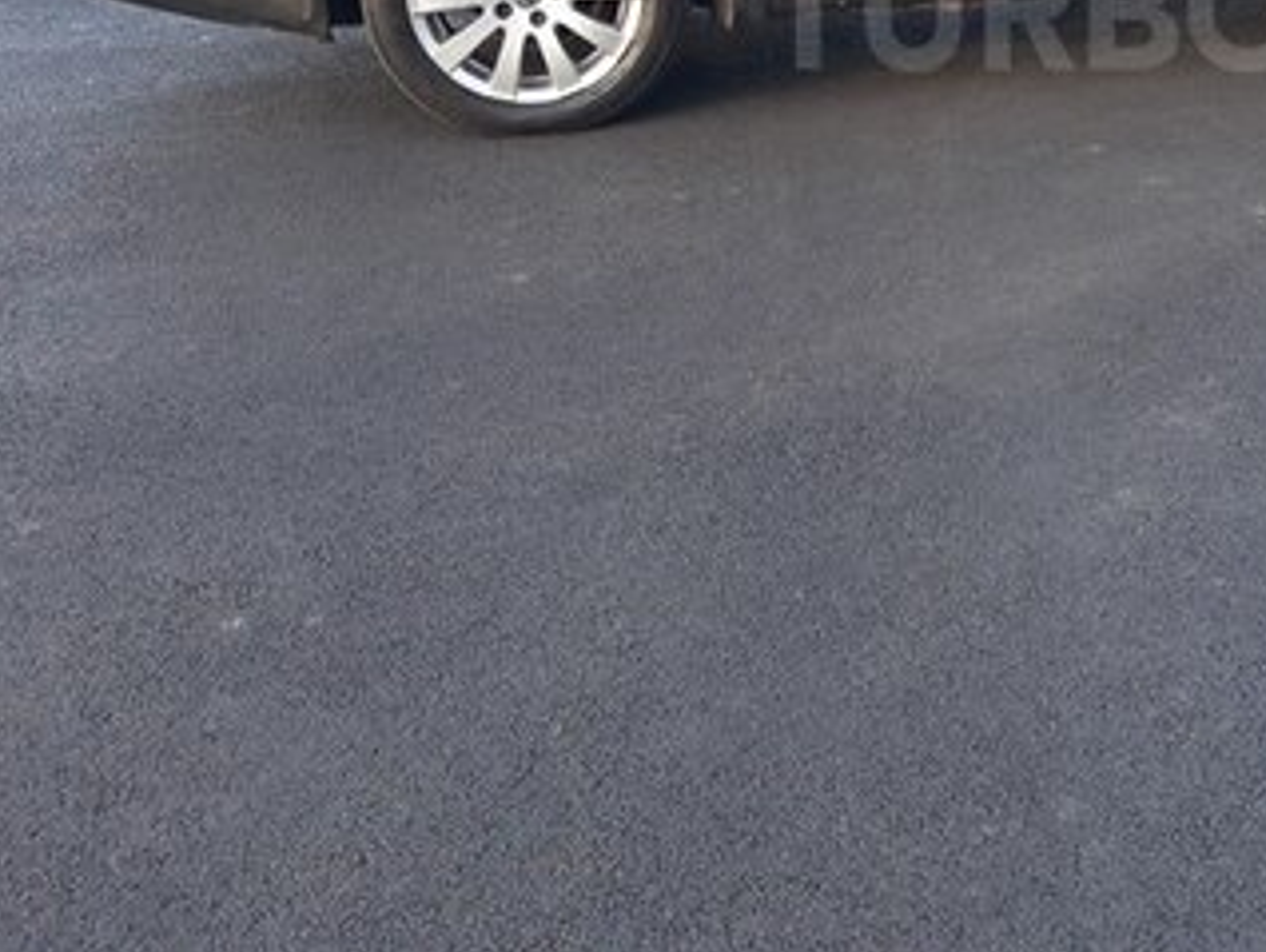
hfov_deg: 32.4
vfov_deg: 25.0
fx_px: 2050
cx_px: 1170
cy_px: 10
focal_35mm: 56
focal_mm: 3.71
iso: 50
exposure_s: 1/100
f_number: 1.7
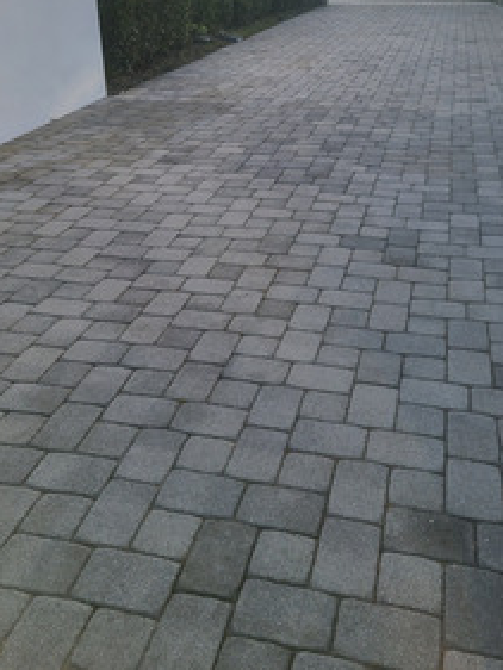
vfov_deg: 49.2
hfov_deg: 38.7
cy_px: 217
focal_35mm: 37
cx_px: 277
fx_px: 716
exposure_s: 1/912
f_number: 1.8
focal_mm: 5.4
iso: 40
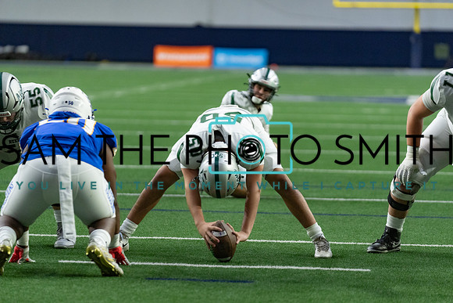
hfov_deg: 10.3
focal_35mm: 200
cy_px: 152
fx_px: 2517
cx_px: 226
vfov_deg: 6.9
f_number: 2.8
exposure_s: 1/800
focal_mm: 200
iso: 3200
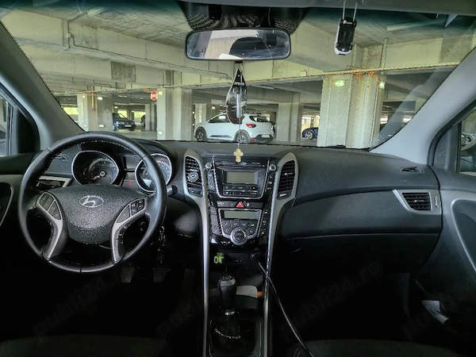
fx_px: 316
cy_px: 178
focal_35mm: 23
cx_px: 238
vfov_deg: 58.9
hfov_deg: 73.9
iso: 100
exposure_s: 1/50.3
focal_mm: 5.4
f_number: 1.8
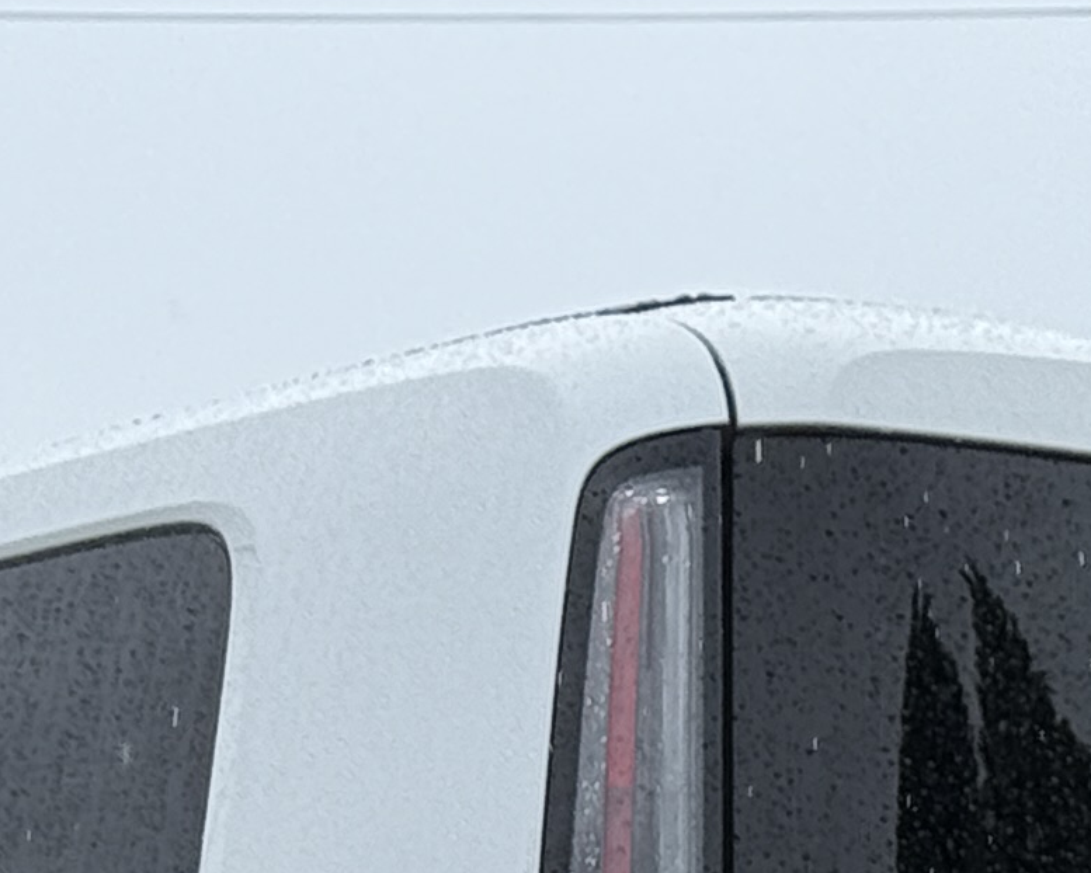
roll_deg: -0.1
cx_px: 145
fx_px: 7848
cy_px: 1899
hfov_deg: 7.9
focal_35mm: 243
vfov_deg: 6.2
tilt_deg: +1.0
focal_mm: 6.76
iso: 64
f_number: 1.78
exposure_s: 1/1055
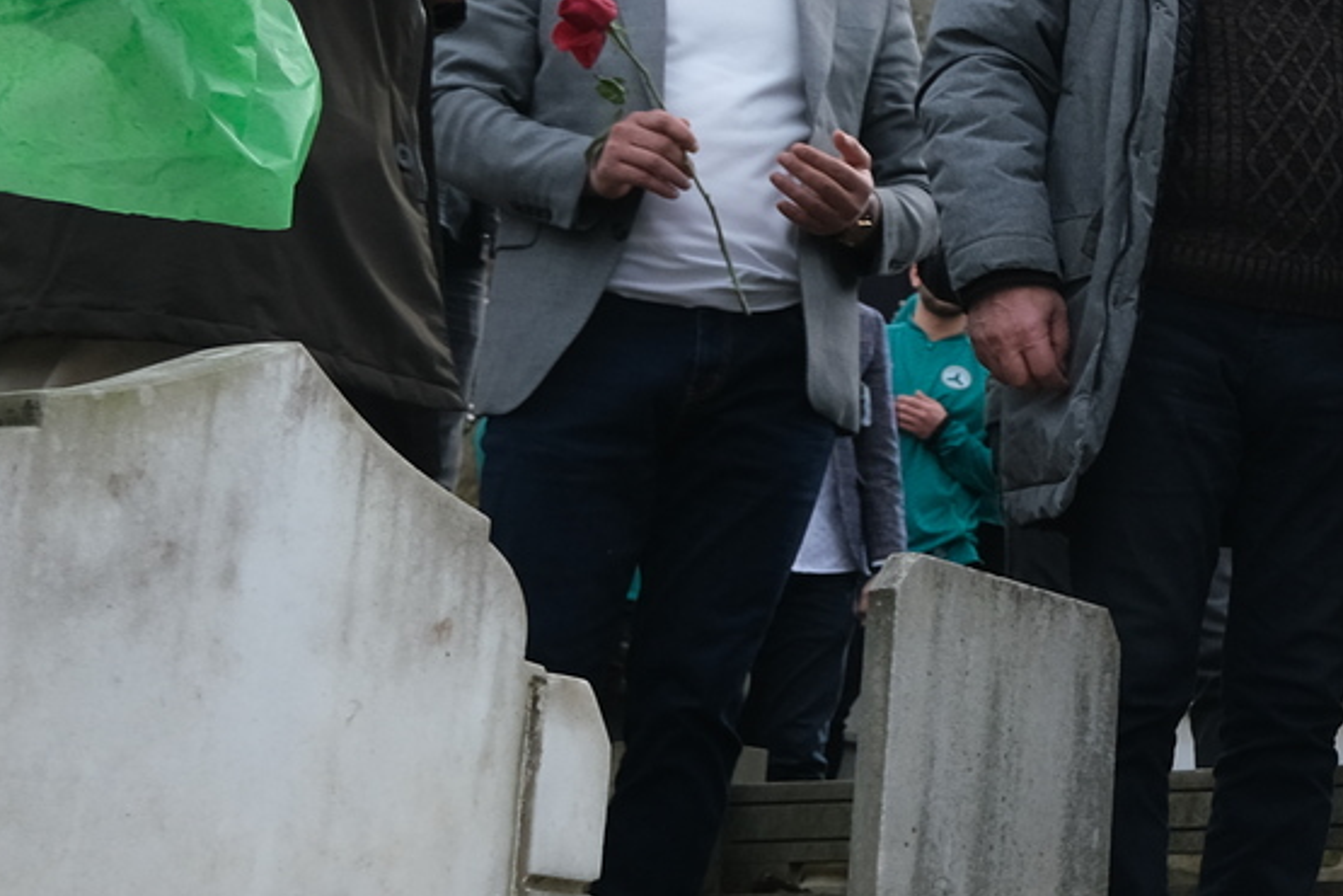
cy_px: 567
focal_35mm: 83
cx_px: 2175
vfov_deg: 16.4
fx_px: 3096
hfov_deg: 20.0
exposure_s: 1/1000
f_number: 4
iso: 500
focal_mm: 16
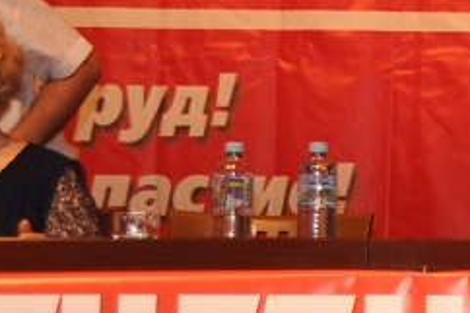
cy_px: 129
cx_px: 1065
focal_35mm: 207
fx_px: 2701
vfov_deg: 6.6
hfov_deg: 9.1
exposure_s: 1/160
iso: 400
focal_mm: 26
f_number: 3.8
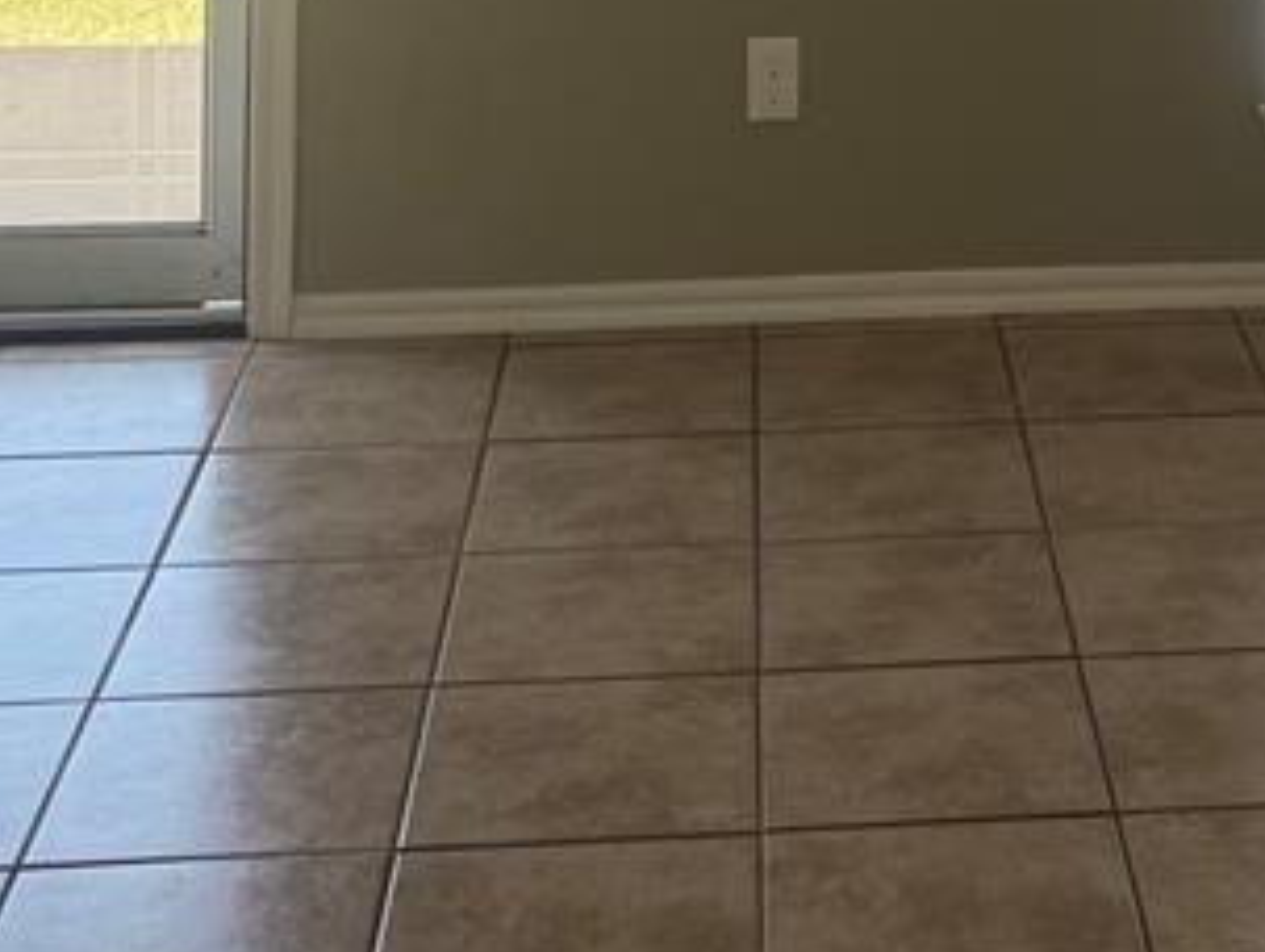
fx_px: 2964
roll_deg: -0.6
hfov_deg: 23.5
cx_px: 1131
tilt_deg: -1.6
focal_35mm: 81
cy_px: -630
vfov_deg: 16.1
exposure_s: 1/464
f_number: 1.78
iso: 100
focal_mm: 6.76
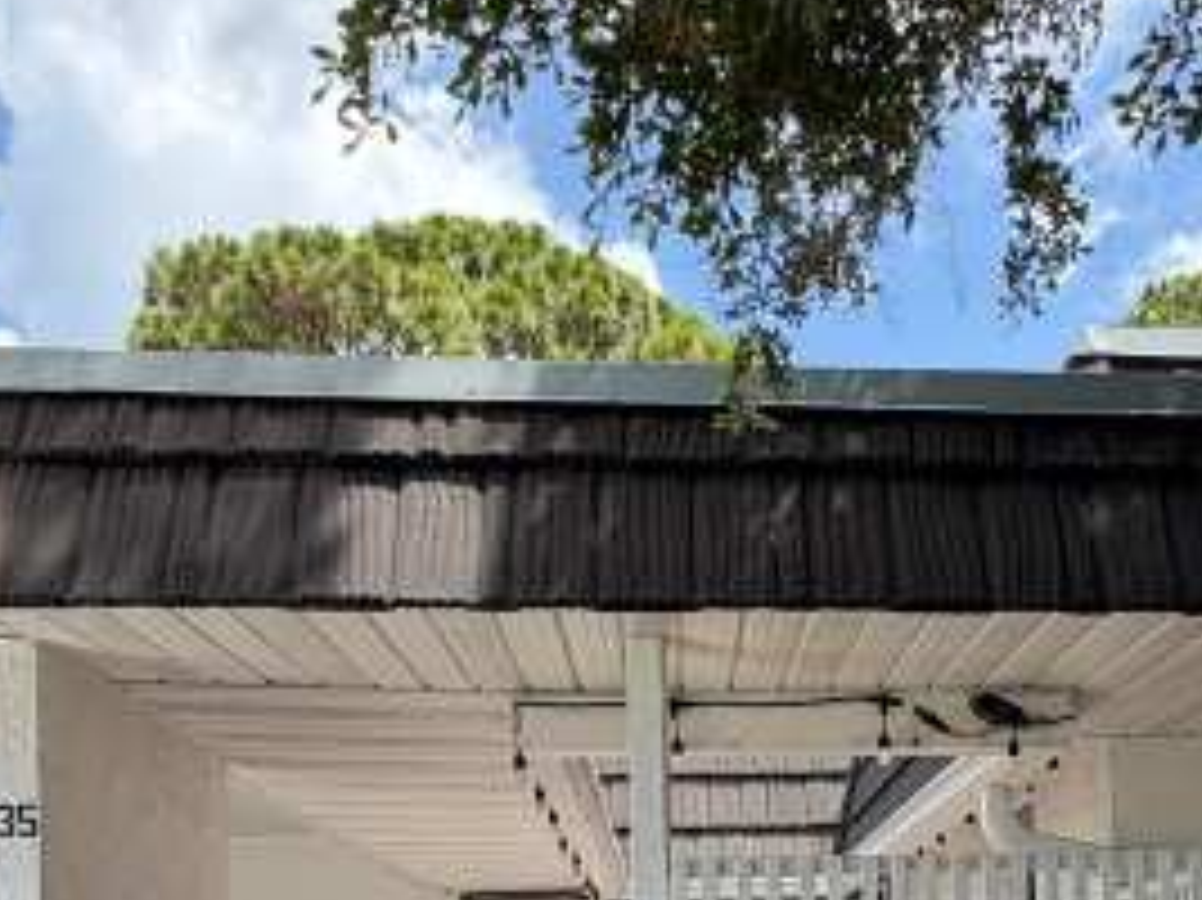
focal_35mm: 42
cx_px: 806
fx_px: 1458
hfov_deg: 44.1
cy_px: 990
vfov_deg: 30.7
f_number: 2.2
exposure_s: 1/502
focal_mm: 2.22
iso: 50
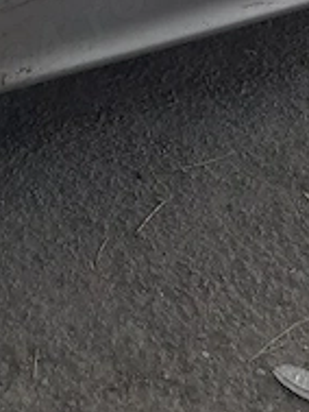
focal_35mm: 106
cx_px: 91
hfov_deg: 13.9
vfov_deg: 16.8
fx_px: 1260
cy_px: -205
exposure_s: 1/50
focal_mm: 4.6
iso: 100
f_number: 2
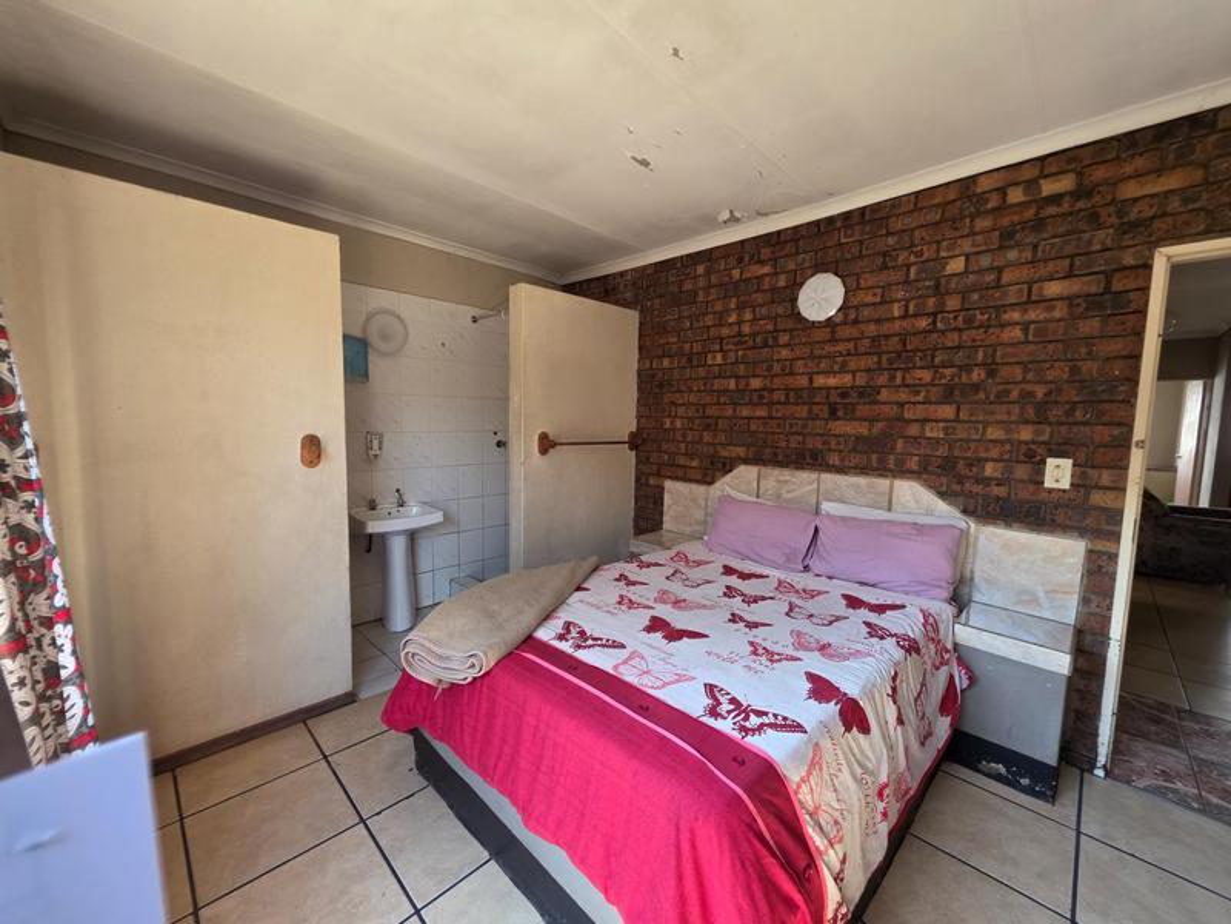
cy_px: 462
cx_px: 616
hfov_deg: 106.2
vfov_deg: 89.9
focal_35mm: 13
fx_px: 462
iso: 125
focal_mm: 2.2
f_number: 1.9
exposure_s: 1/120
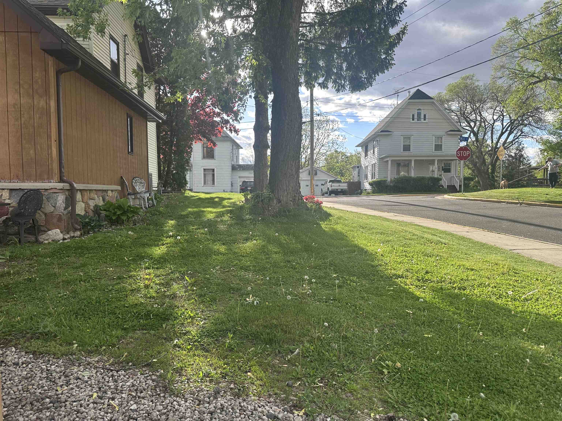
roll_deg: -0.9
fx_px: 390
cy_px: 210
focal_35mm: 24
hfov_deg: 71.6
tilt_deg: -3.0
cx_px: 281
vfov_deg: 56.8
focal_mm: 6.86
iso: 80
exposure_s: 1/1357
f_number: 1.78
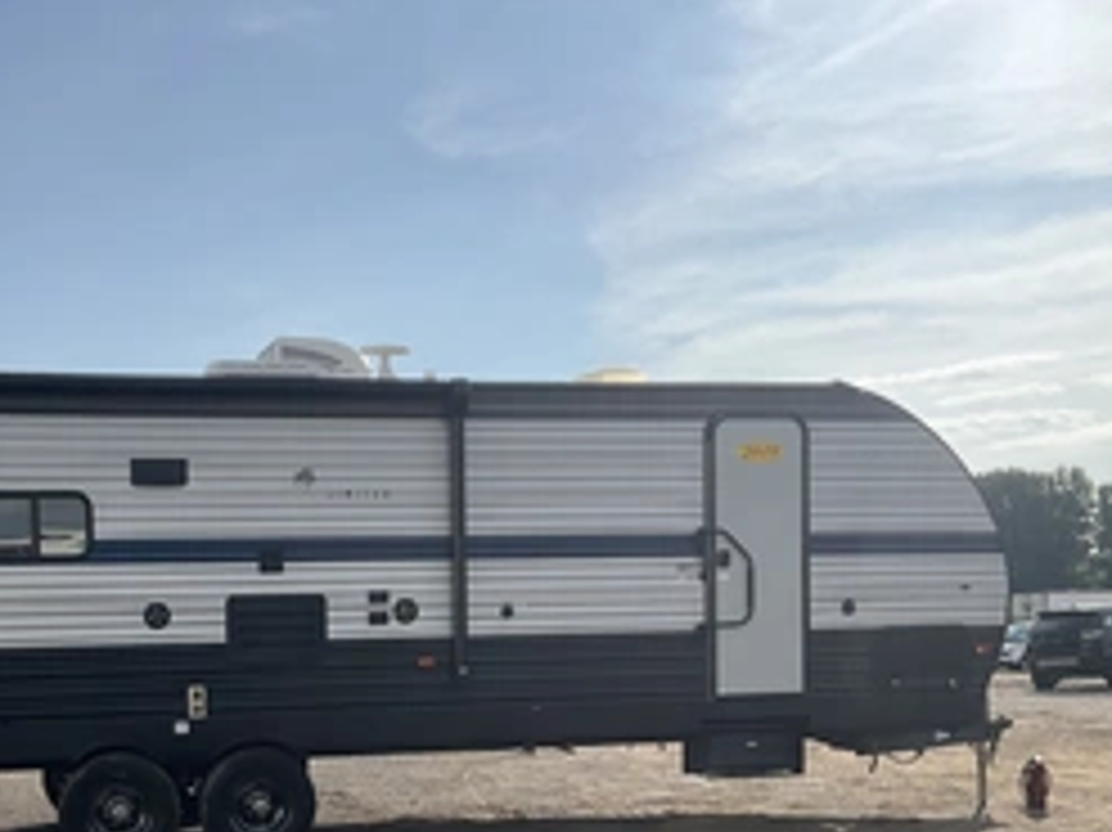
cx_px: 315
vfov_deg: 30.1
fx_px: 1509
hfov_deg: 39.6
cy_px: 670
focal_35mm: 47
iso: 25
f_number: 1.8
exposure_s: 1/3534
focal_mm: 3
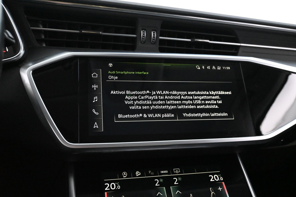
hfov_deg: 57.2
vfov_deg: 40.0
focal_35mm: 33
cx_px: 148
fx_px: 271
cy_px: 98
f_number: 4
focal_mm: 22
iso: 10000
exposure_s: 1/40
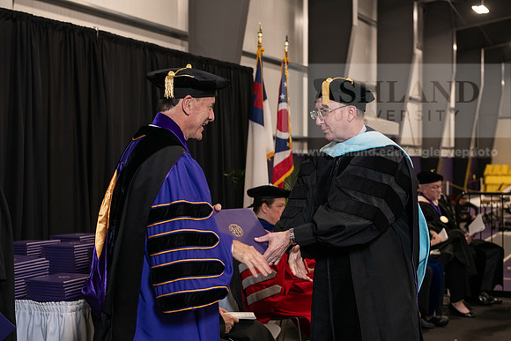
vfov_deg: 21.9
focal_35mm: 62
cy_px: 170
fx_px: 880
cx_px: 256
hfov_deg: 32.4
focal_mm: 62
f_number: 5
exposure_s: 1/125
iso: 2000
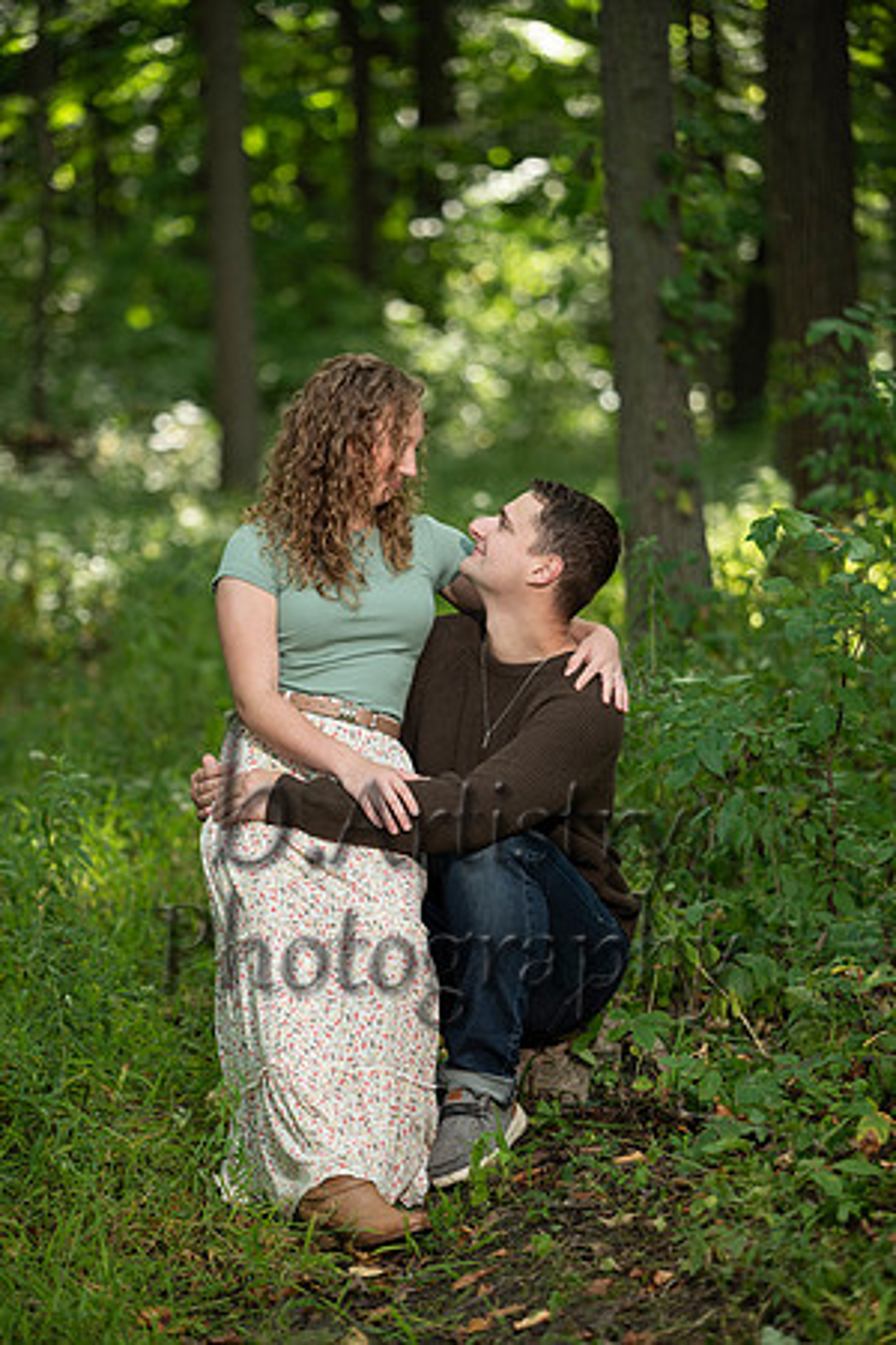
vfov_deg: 16.4
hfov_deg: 11.0
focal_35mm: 125
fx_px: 4666
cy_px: 672
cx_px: 448
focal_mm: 125
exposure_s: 1/200
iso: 400
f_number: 2.8
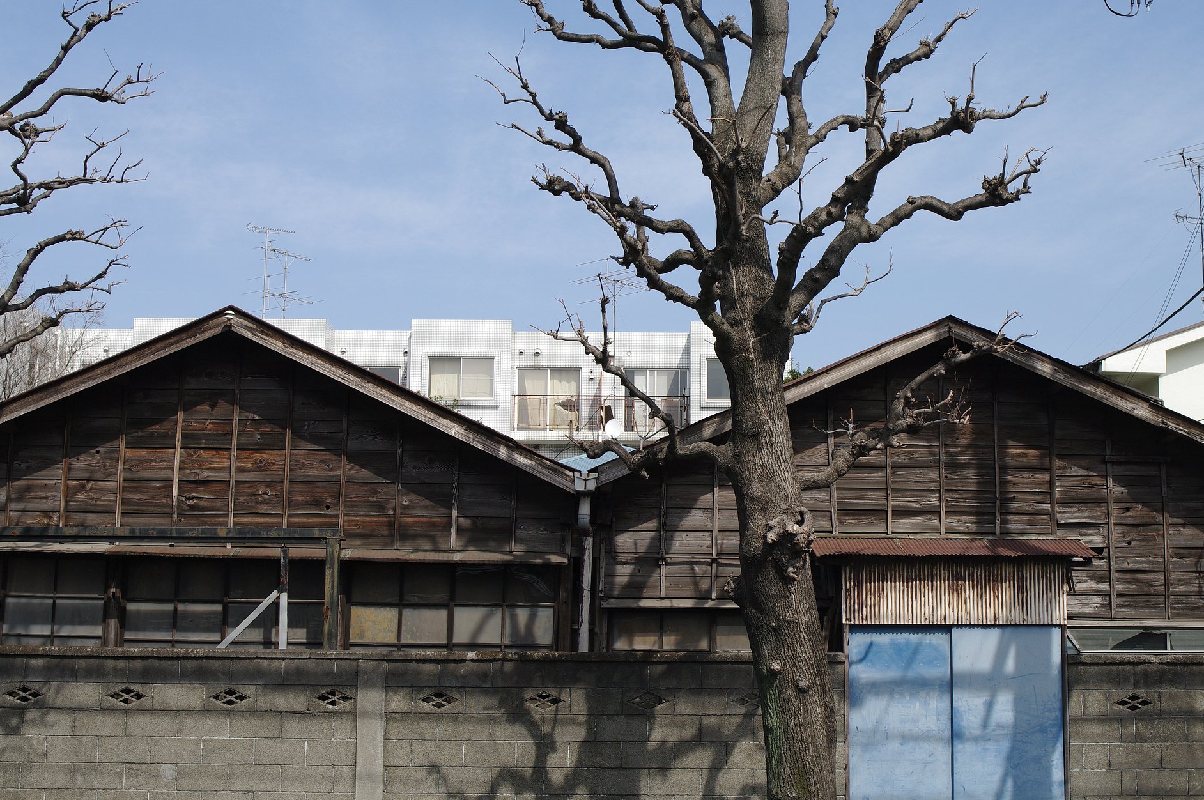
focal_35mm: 51
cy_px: 427
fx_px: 1689
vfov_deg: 26.7
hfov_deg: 39.2
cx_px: 638
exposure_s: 1/400
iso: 200
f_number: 8
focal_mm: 31
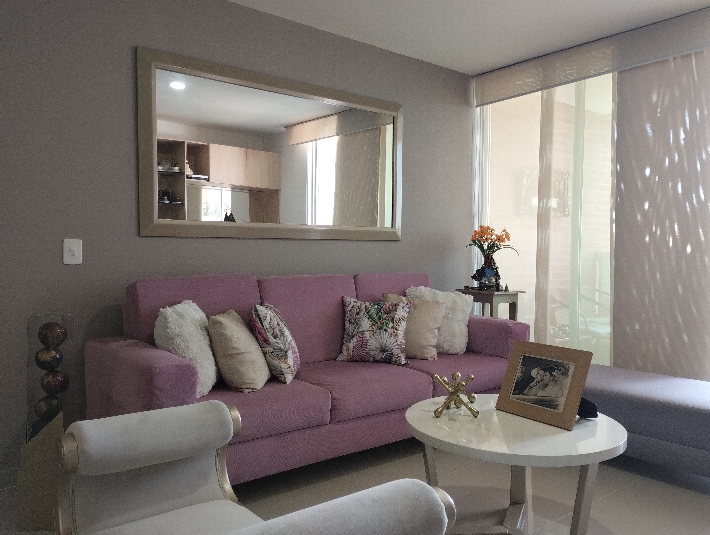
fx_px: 575
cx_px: 355
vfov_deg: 49.9
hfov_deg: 63.4
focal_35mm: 28
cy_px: 268
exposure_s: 1/30
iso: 469
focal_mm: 4.27
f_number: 1.8
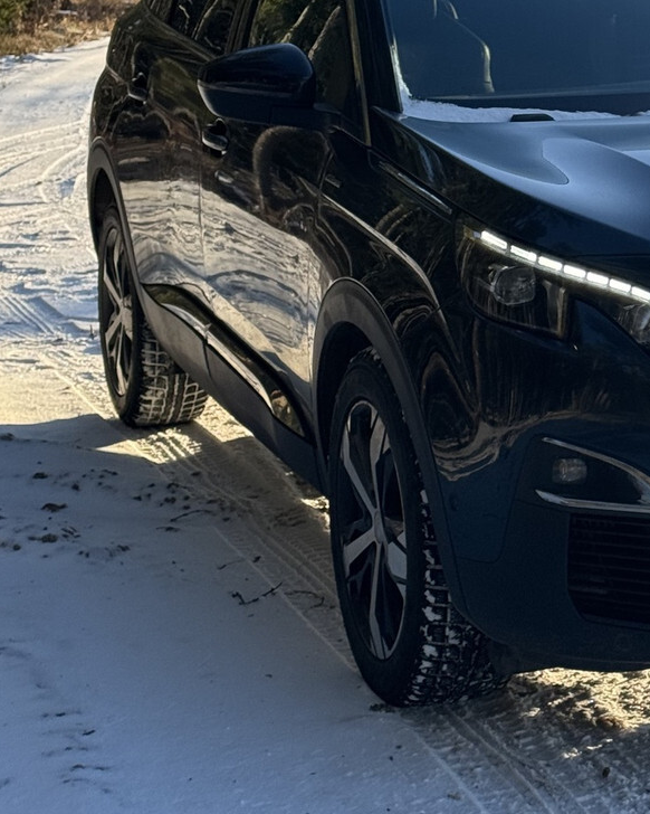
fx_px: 2478
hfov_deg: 14.7
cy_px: 152
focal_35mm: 103
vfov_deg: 18.4
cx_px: 667
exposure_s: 1/1984
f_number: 1.78
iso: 64
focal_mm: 6.76
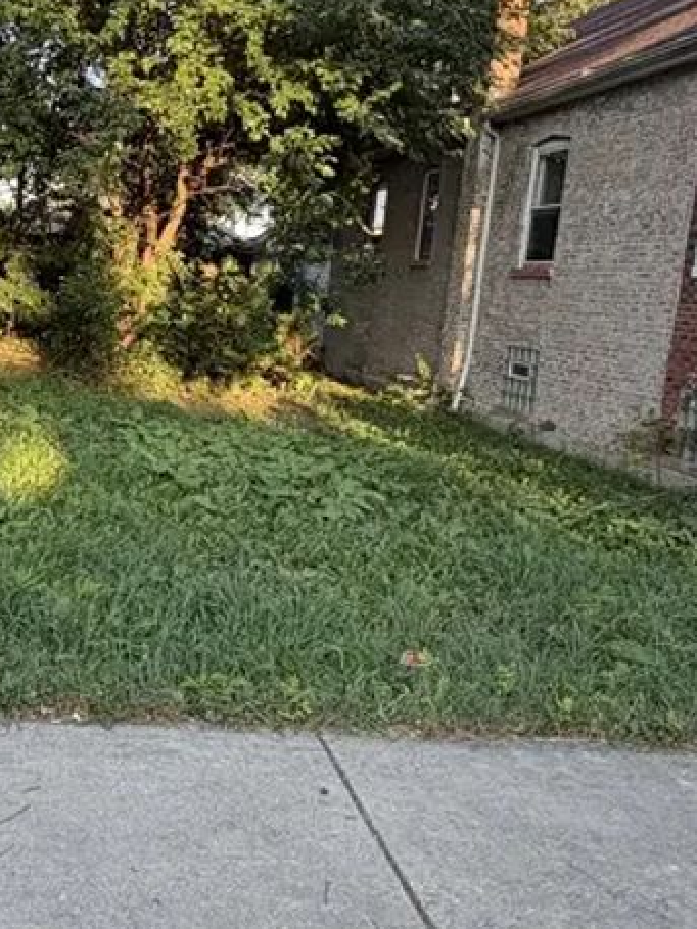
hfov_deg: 33.9
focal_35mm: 42
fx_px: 1128
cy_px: 391
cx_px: 211
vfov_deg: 44.7
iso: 40
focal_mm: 2.22
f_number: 2.2
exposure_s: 1/180
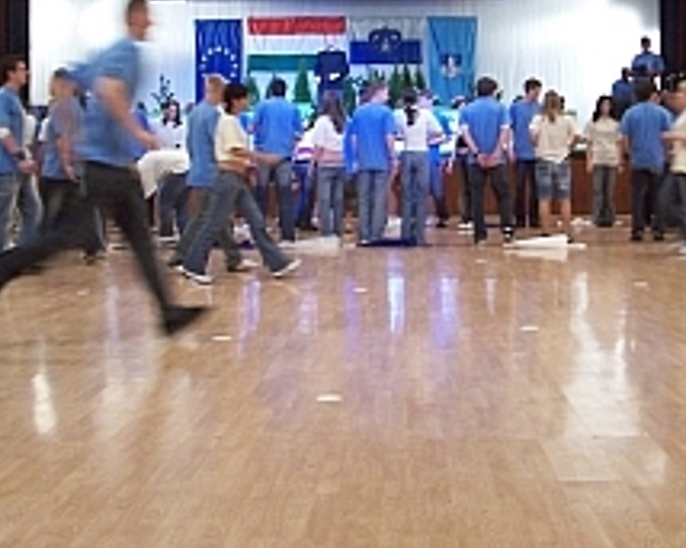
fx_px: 1258
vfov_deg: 24.3
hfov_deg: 30.4
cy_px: 128
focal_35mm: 62
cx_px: 414
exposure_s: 1/30
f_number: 2.7
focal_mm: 5.6
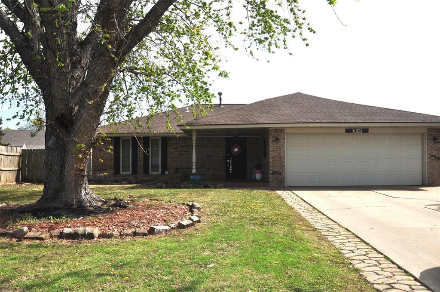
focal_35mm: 33
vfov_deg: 39.8
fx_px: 403
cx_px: 220
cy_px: 146
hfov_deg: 57.3
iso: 200
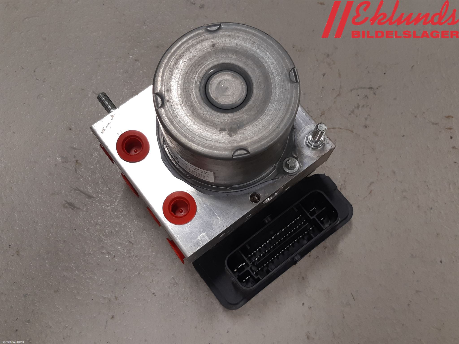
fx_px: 345
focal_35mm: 26
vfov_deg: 53.1
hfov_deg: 67.3
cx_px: 230
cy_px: 172
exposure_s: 1/50
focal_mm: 3.93
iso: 64
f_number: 1.7
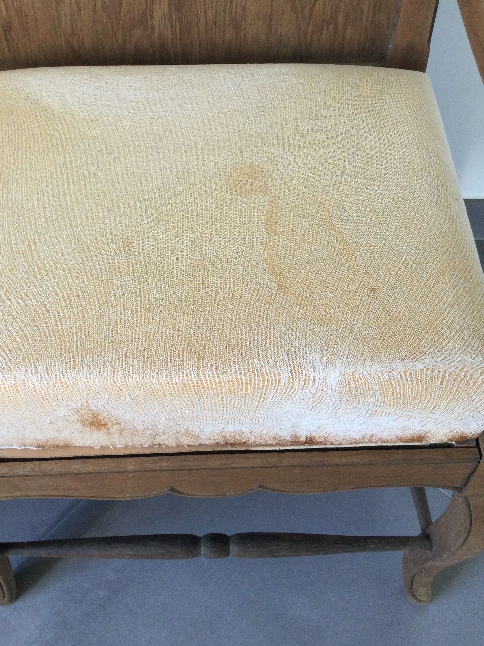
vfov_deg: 41.8
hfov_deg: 32.1
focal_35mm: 45
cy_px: 247
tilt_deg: -51.1
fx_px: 839
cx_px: 191
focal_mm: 3.3
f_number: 2.4
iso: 50
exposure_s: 1/33
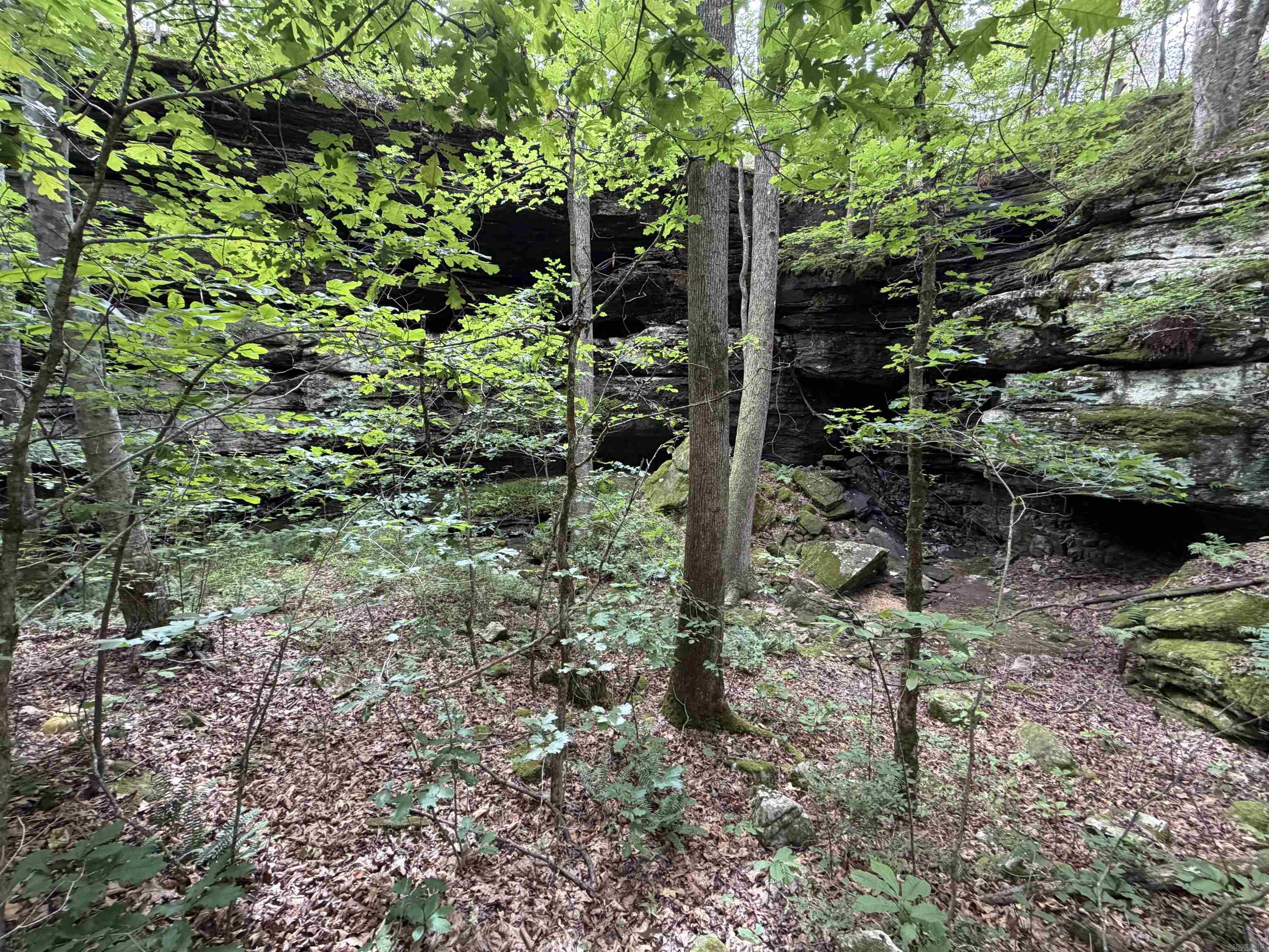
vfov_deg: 85.7
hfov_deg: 102.1
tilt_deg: -11.7
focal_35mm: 14
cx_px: 634
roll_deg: +0.3
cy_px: 476
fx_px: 513
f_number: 2.2
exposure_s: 1/108
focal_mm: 2.22
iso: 320
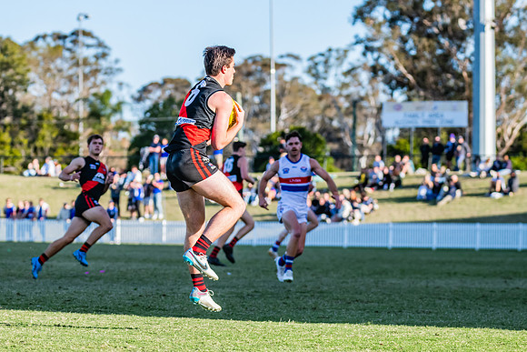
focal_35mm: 214
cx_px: 232
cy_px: 140
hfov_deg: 9.6
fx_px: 3128
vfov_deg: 6.4
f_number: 5.6
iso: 800
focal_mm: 170
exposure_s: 1/1600
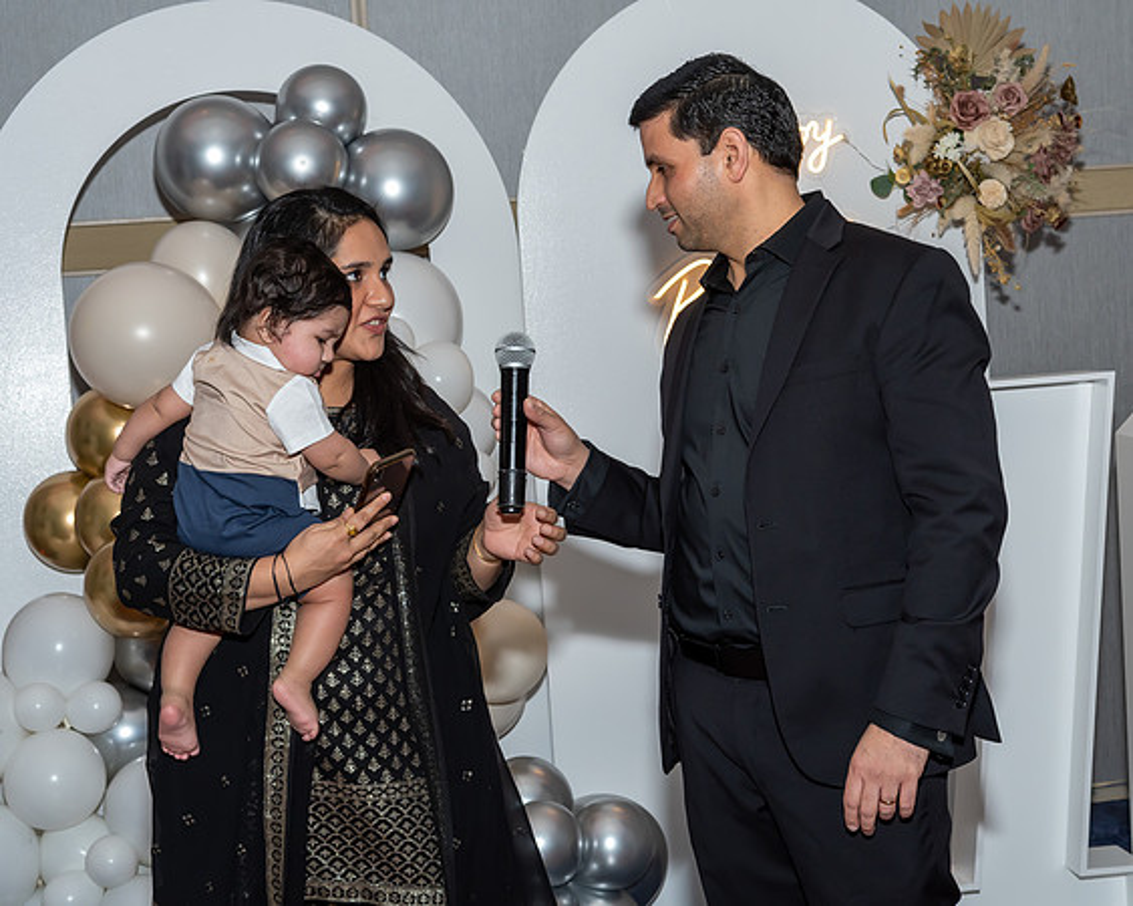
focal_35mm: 64
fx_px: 2152
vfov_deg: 23.8
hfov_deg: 29.4
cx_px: 680
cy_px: 453
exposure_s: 1/250
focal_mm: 38
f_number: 7.1
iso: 500
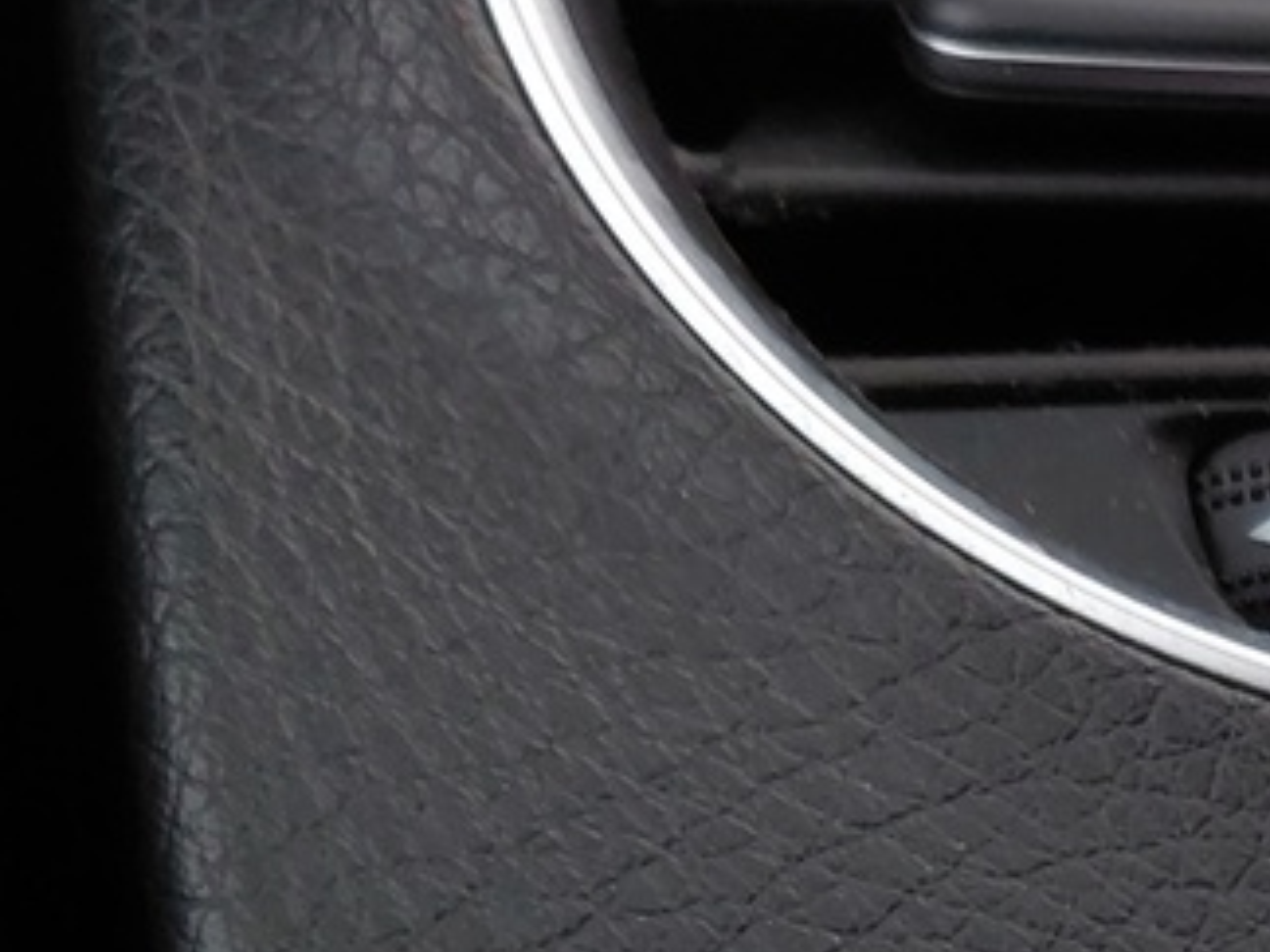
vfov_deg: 12.0
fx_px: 4072
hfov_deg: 16.2
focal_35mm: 111
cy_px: 1826
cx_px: 1901
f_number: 1.8
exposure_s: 1/33.4
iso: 400
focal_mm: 4.69
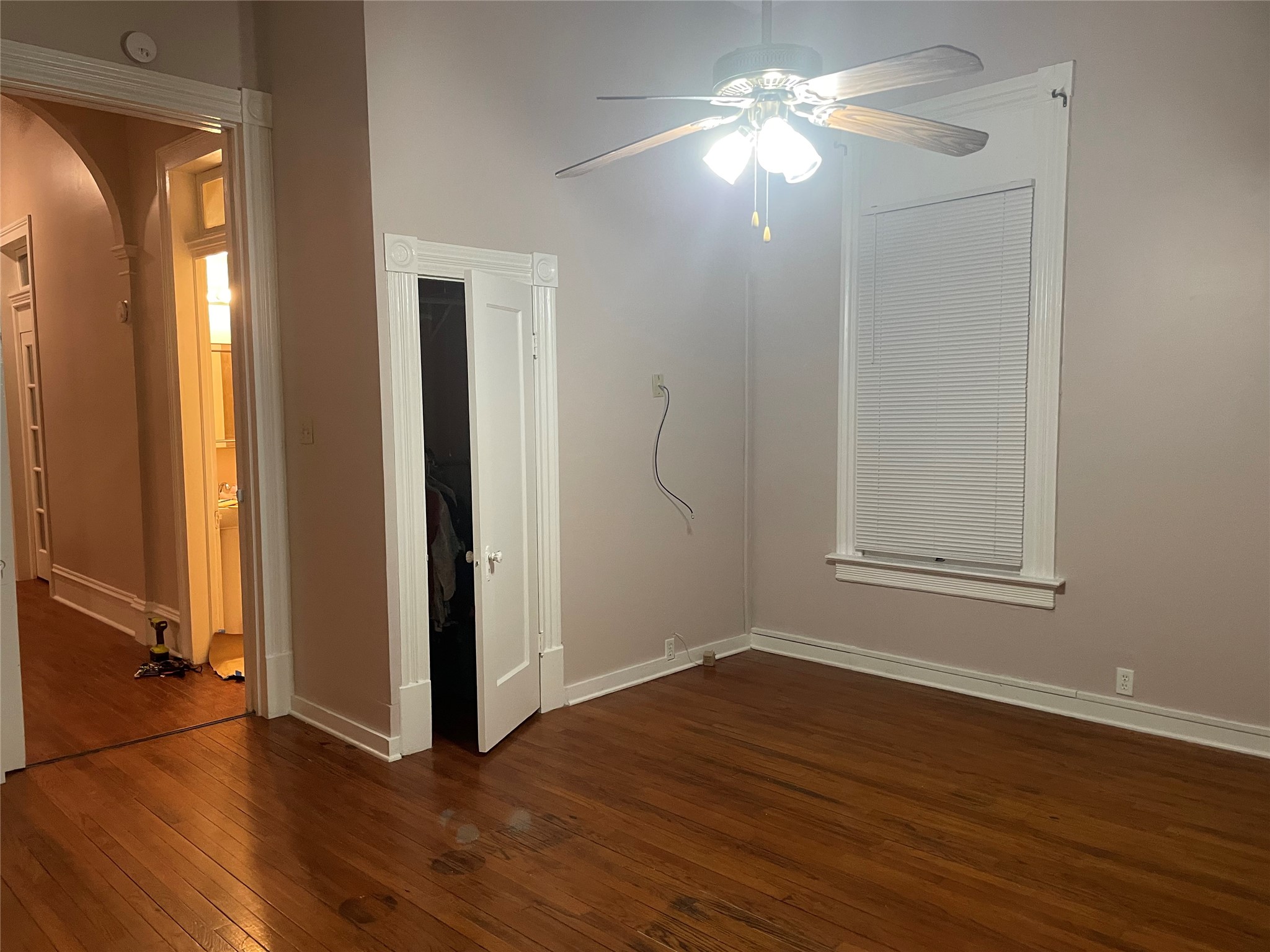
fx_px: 954
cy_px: 476
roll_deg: +1.7
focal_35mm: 26
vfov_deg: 53.1
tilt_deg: -3.6
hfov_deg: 67.3
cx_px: 635
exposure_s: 1/60
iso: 250
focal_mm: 4.2
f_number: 1.6
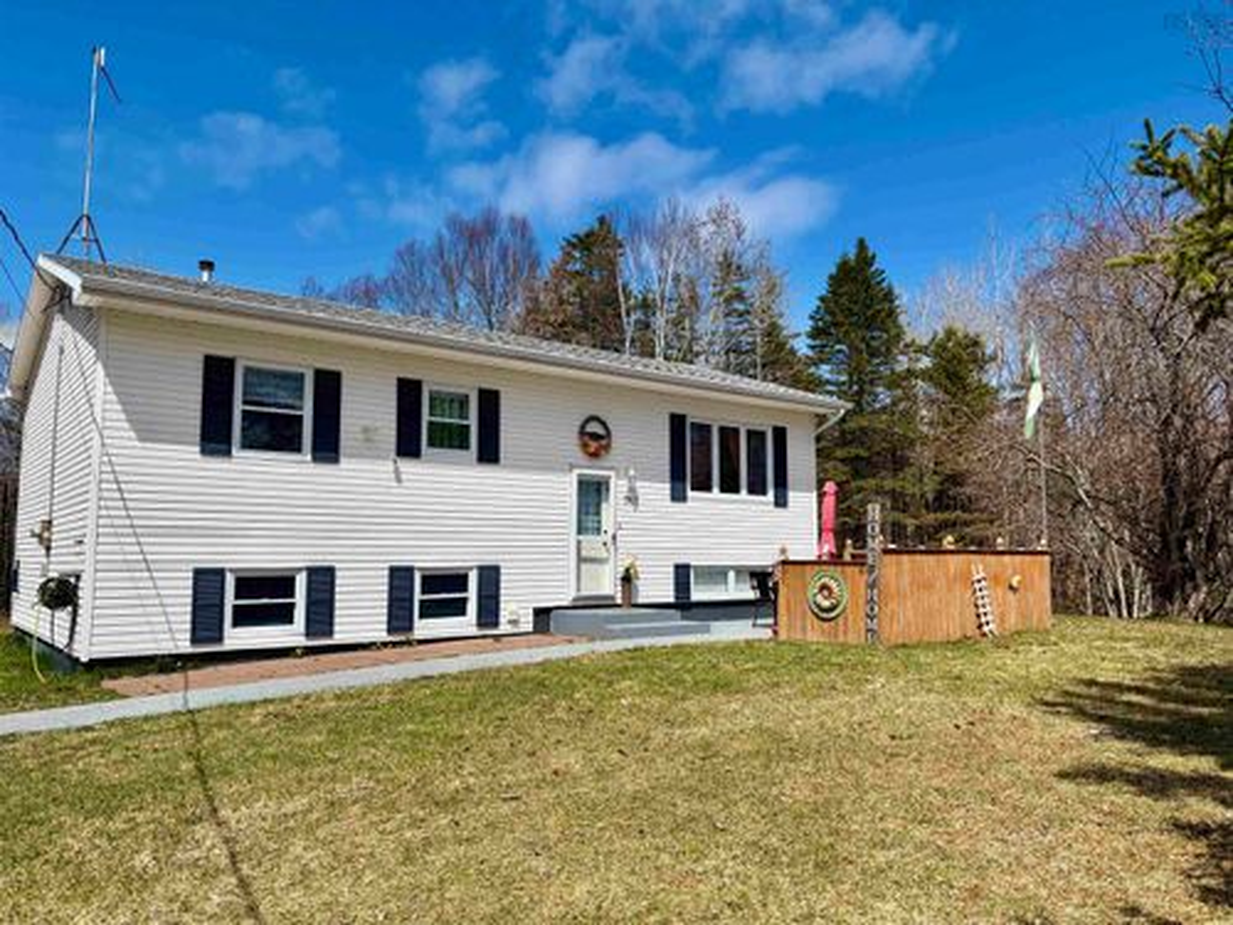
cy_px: 462
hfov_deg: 67.3
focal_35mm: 26
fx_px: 926
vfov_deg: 53.1
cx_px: 616
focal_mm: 5.96
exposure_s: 1/4950
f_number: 1.6
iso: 50
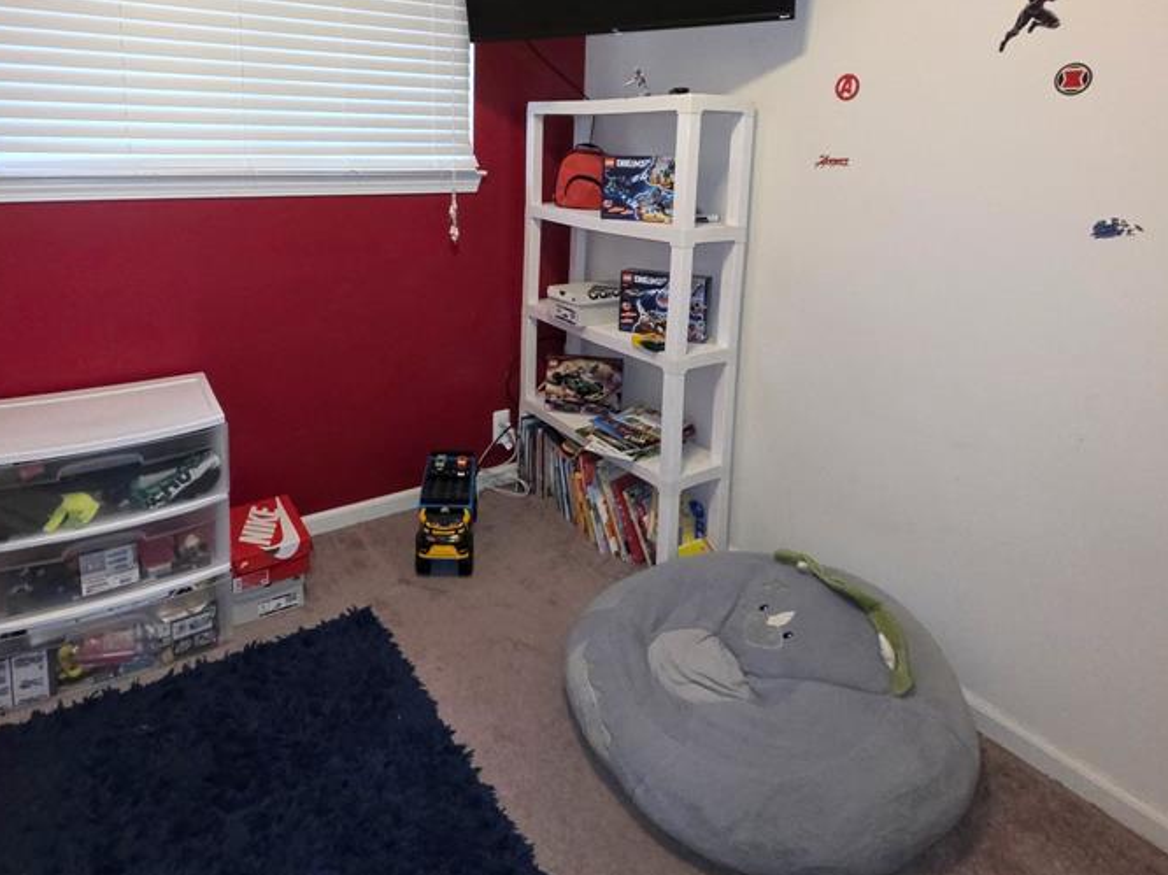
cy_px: 242
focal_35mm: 20
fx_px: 675
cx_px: 482
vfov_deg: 62.9
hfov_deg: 81.0
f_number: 1.9
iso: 200
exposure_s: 1/60
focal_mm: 2.2
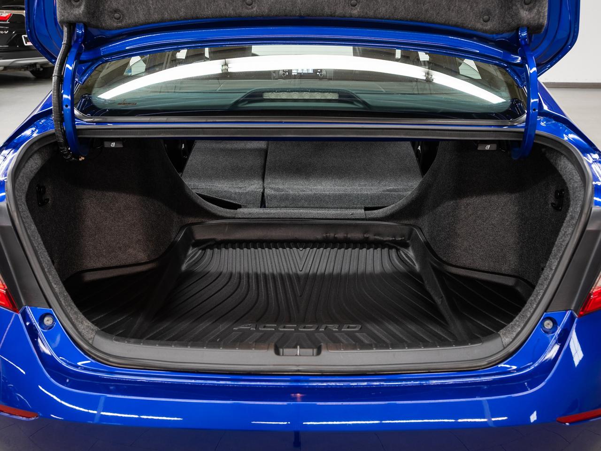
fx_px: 569
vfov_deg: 43.2
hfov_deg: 55.7
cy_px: 226
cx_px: 300
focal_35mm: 33
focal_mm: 29.7
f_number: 5.6
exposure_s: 1/3
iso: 100
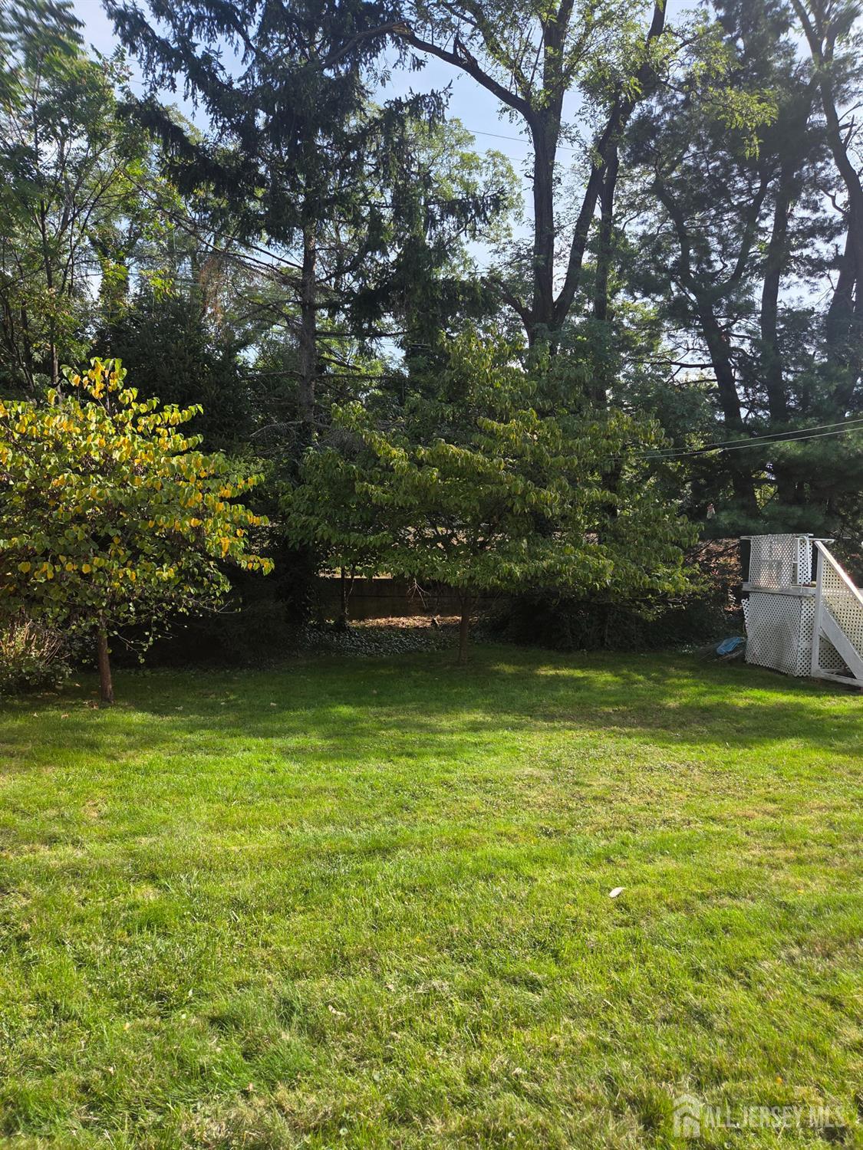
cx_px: 432
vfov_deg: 73.9
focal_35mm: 23
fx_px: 765
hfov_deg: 58.9
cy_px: 575
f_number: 1.8
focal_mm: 5.4
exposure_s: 1/1728
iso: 80
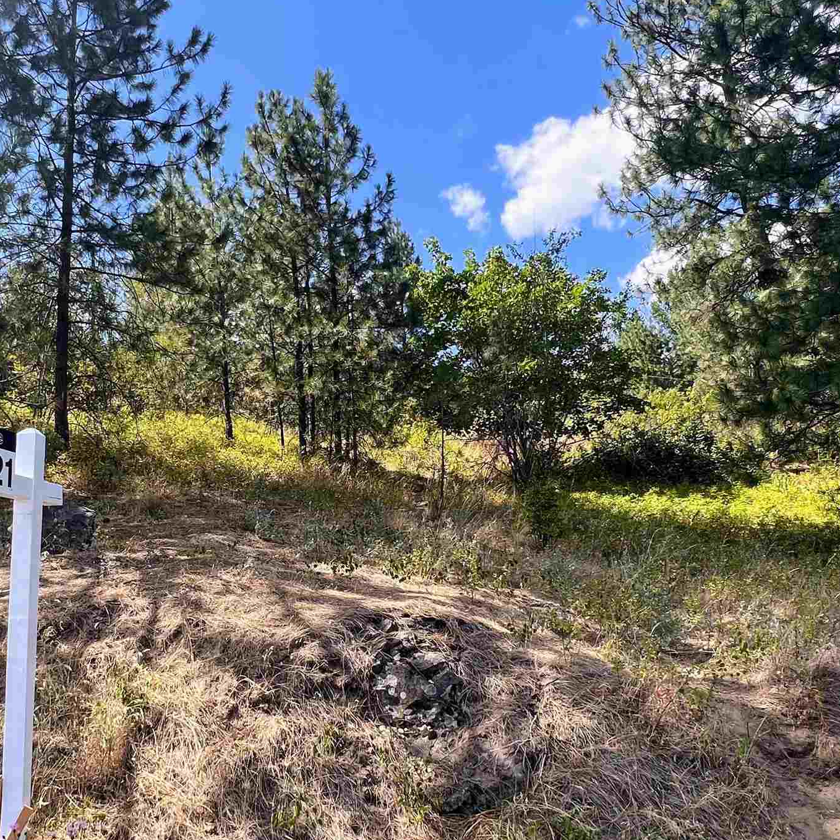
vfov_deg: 60.5
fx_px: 714
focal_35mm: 26
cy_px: 500
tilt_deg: +7.0
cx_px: 285
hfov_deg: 59.6
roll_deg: +3.2
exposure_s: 1/492
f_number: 1.8
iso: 32
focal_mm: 1.57
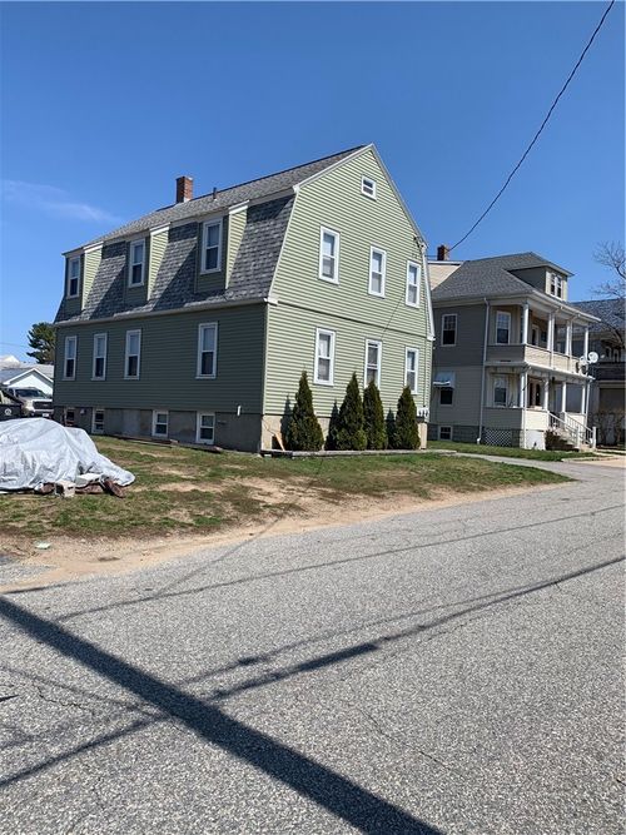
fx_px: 627
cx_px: 313
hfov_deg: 53.0
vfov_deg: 67.3
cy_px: 418
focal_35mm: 26
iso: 25
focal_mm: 4.25
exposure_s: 1/2681
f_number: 1.8
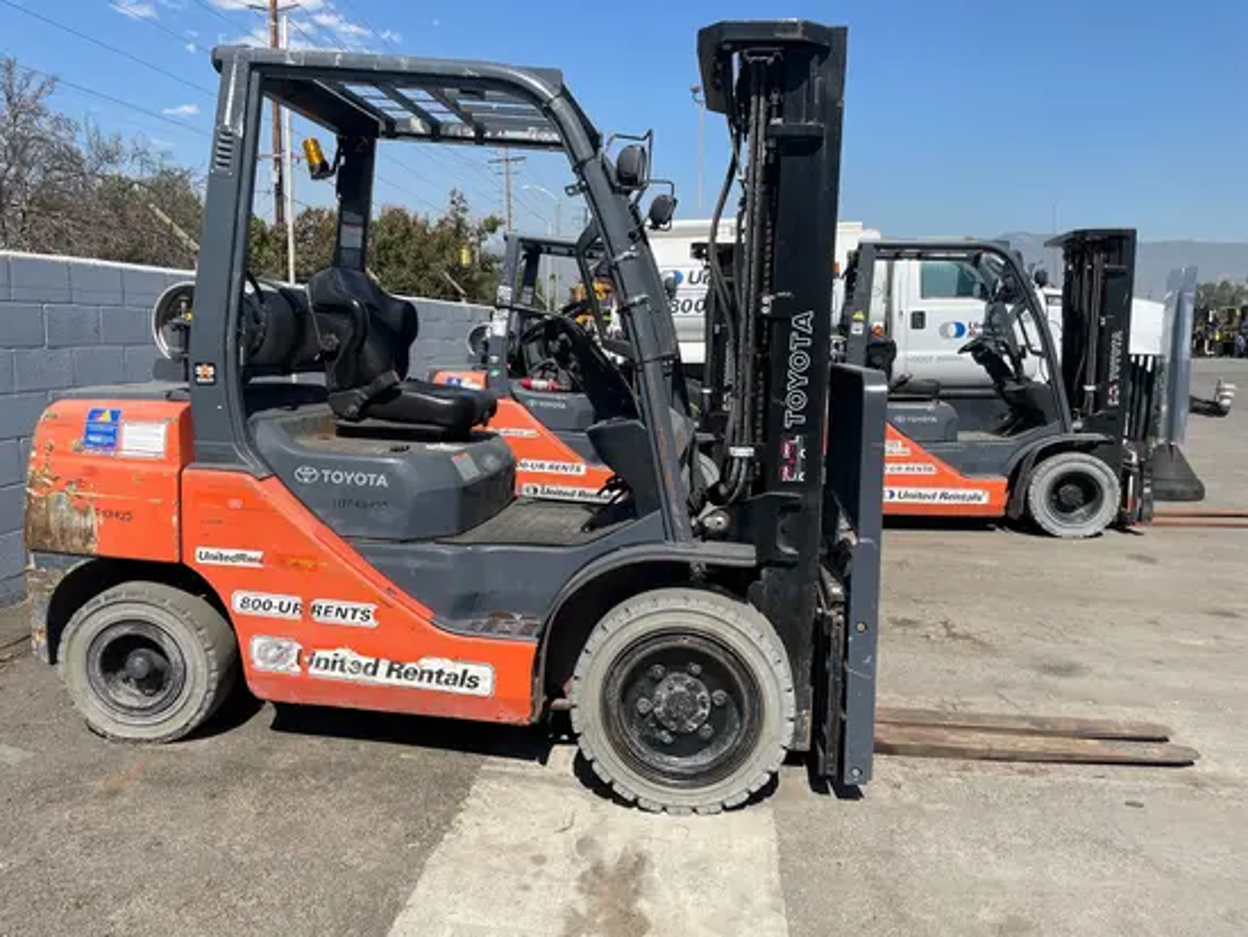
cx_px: 624
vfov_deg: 53.1
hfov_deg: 67.3
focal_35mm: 26
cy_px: 468
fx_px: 938
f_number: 1.6
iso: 32
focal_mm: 4.2
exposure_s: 1/3509
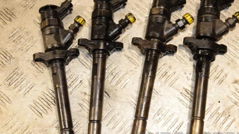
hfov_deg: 33.3
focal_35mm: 63
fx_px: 399
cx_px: 128
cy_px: 77
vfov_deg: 19.1
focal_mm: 34
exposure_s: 1/200
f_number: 6.3
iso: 800
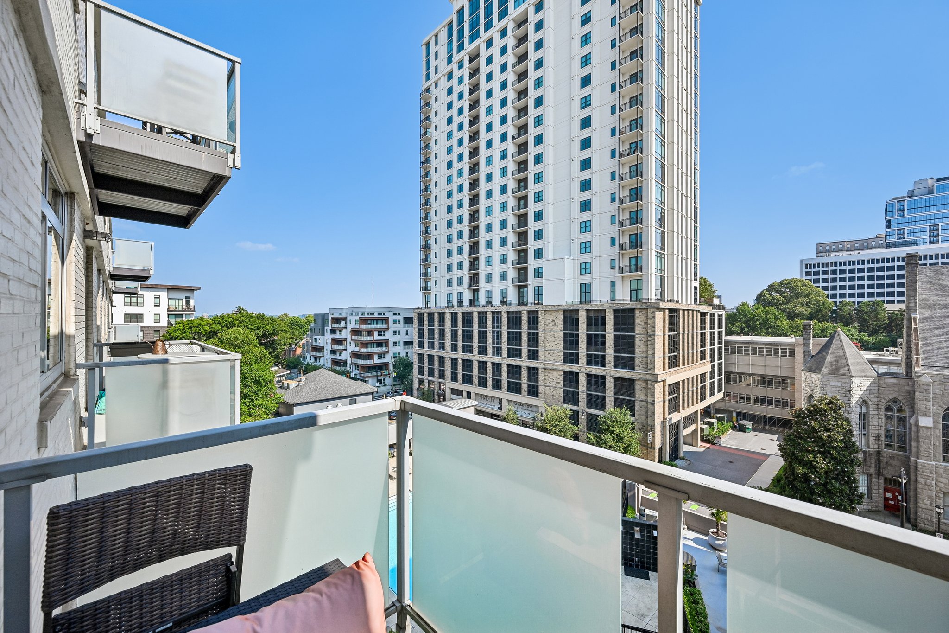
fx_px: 369
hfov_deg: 104.3
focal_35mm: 14
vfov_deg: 81.2
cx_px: 474
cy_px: 316
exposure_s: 1/320
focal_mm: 14
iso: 100
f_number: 8
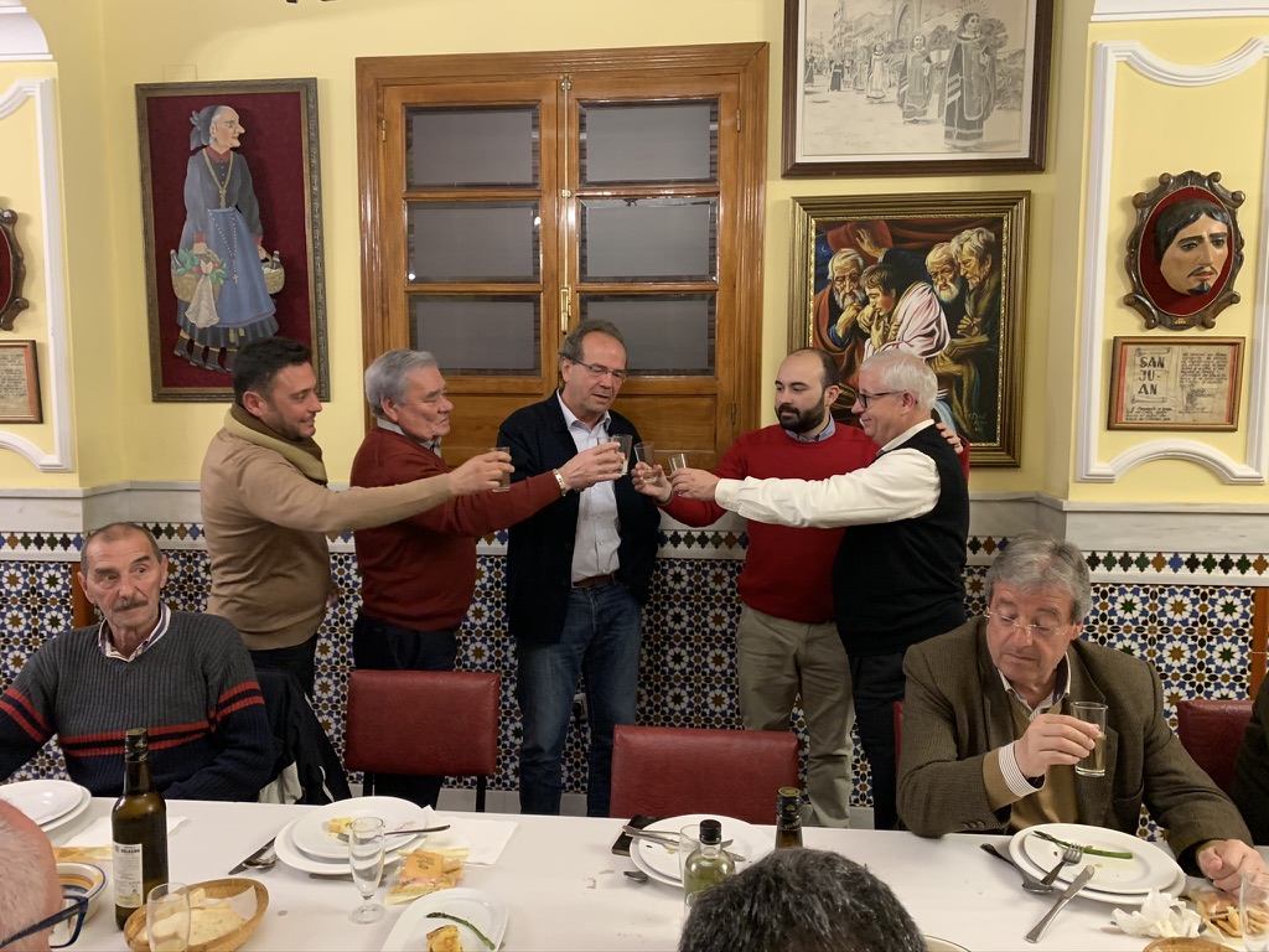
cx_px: 634
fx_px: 953
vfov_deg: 53.1
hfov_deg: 67.3
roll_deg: -0.2
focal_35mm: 26
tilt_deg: -5.9
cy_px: 476
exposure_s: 1/33
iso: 320
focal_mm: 4.25
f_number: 1.8
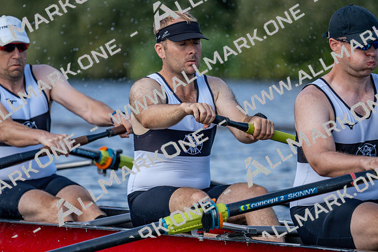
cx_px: 189
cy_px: 126
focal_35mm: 347
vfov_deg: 4.0
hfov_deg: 5.9
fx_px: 3644
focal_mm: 347
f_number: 6.3
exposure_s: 1/1600
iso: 400
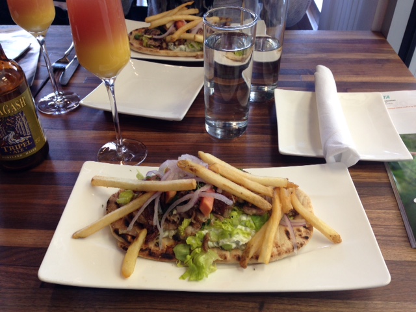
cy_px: 156
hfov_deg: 55.4
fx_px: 397
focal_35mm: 33
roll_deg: -0.3
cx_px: 208
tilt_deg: -40.2
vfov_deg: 42.9
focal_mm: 4.12
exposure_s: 1/30
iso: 50
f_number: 2.4
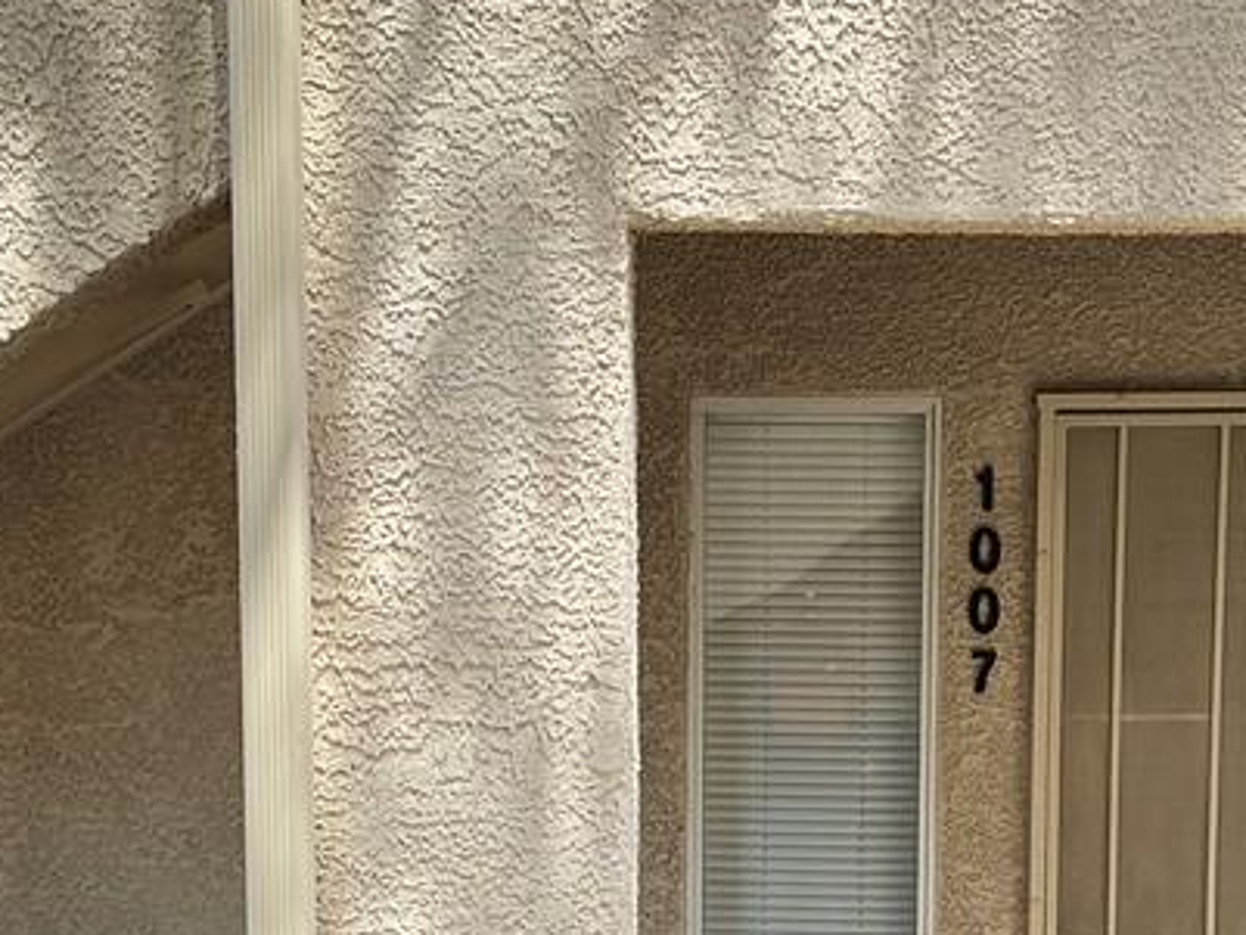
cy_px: 951
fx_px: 2664
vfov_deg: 19.3
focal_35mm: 74
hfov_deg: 26.3
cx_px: 724
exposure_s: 1/254
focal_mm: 3
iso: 25
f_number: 1.8
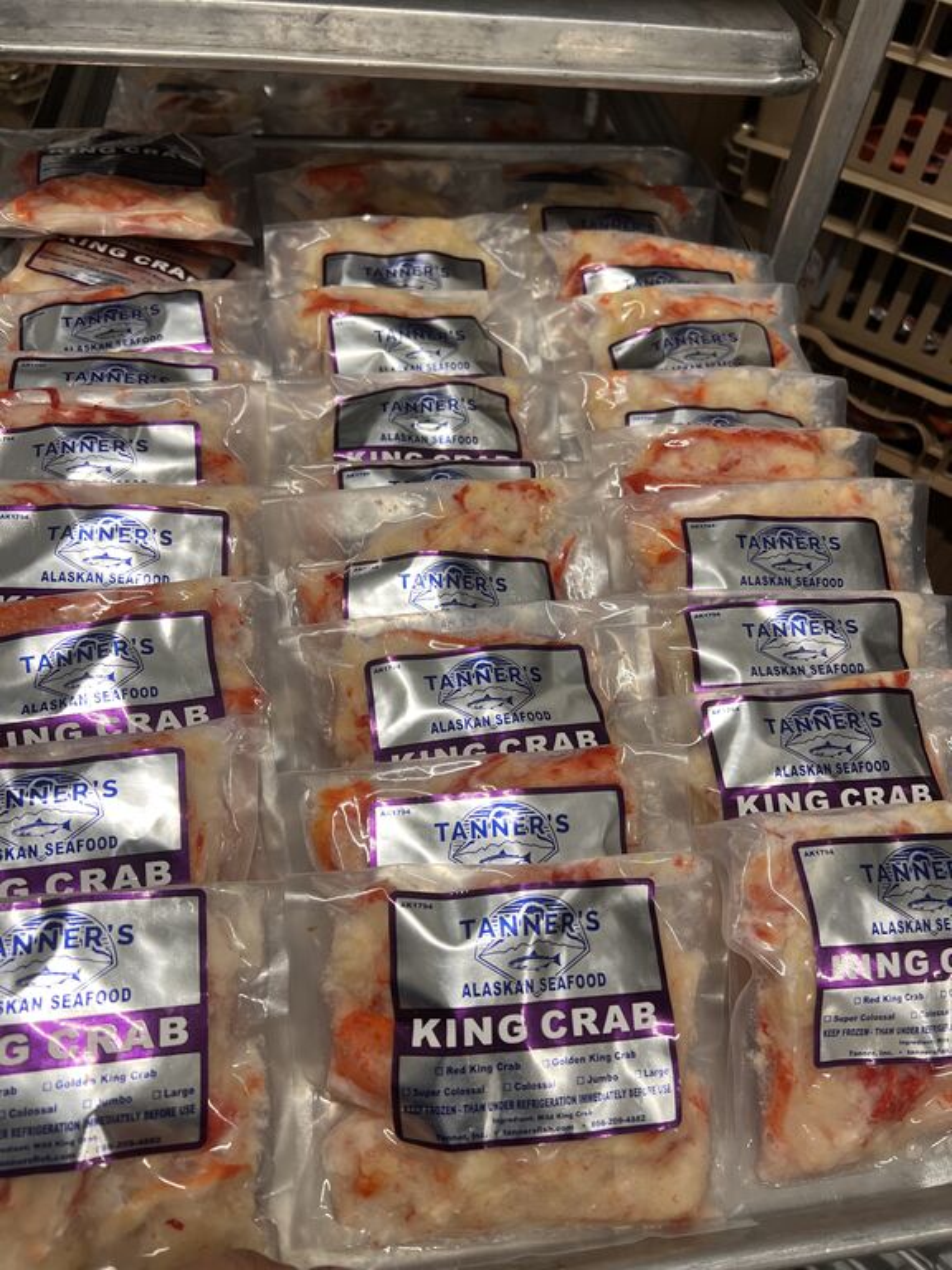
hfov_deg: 53.1
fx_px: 953
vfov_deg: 67.3
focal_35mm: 26
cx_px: 476
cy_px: 635
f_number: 1.5
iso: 80
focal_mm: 5.7
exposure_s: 1/120
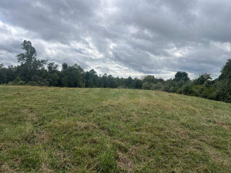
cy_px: 86
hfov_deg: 67.3
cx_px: 116
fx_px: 173
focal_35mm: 26
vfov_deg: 53.0
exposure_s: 1/4630
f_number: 1.5
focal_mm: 5.7
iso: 50
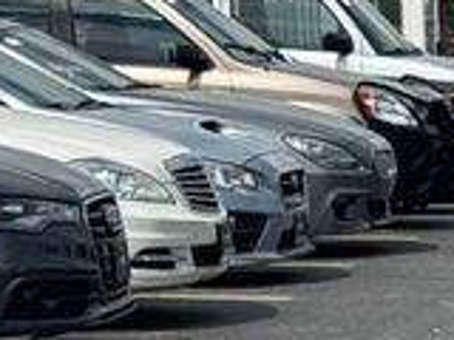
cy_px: 938
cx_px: 928
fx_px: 4040
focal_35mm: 308
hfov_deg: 6.2
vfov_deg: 4.7
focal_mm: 6.76
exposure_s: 1/3610
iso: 64
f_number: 1.78
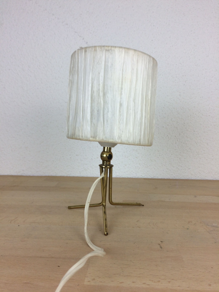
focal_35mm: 29
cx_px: 110
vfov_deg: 61.7
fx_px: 245
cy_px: 146
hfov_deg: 48.2
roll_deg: +1.1
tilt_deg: -4.1
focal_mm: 4.15
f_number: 2.2
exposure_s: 1/100
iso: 40
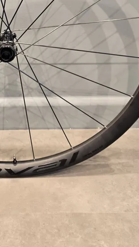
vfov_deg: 40.5
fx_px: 315
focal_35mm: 48
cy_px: 39
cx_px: 8
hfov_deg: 24.0
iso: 100
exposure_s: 1/50
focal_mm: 6.3
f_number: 1.7
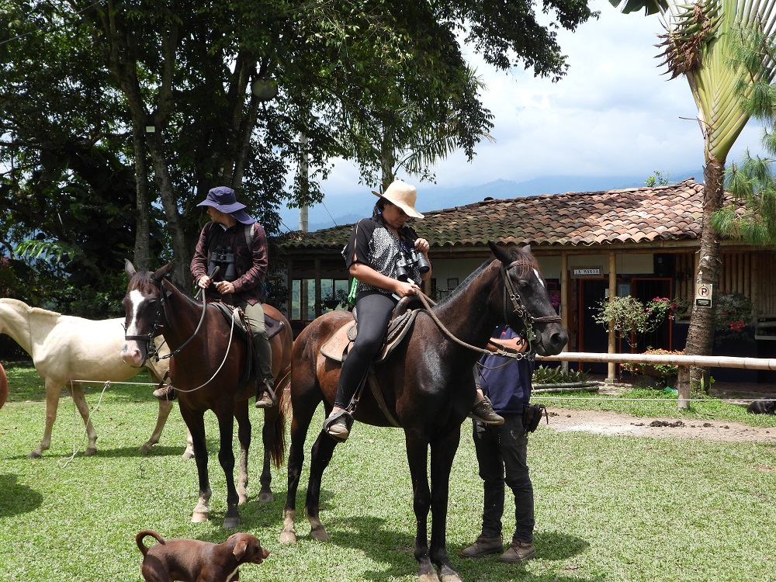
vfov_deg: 30.9
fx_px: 1054
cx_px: 388
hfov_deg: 40.4
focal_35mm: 47
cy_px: 291
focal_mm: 8.5
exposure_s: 1/1000
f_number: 3.2
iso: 100
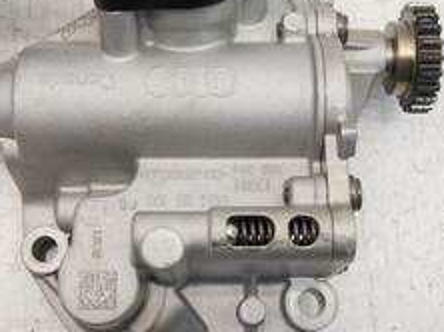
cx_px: 186
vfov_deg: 27.9
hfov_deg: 36.8
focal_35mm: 52
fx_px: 666
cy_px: 122
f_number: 3.5
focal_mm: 12
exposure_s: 1/60
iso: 400
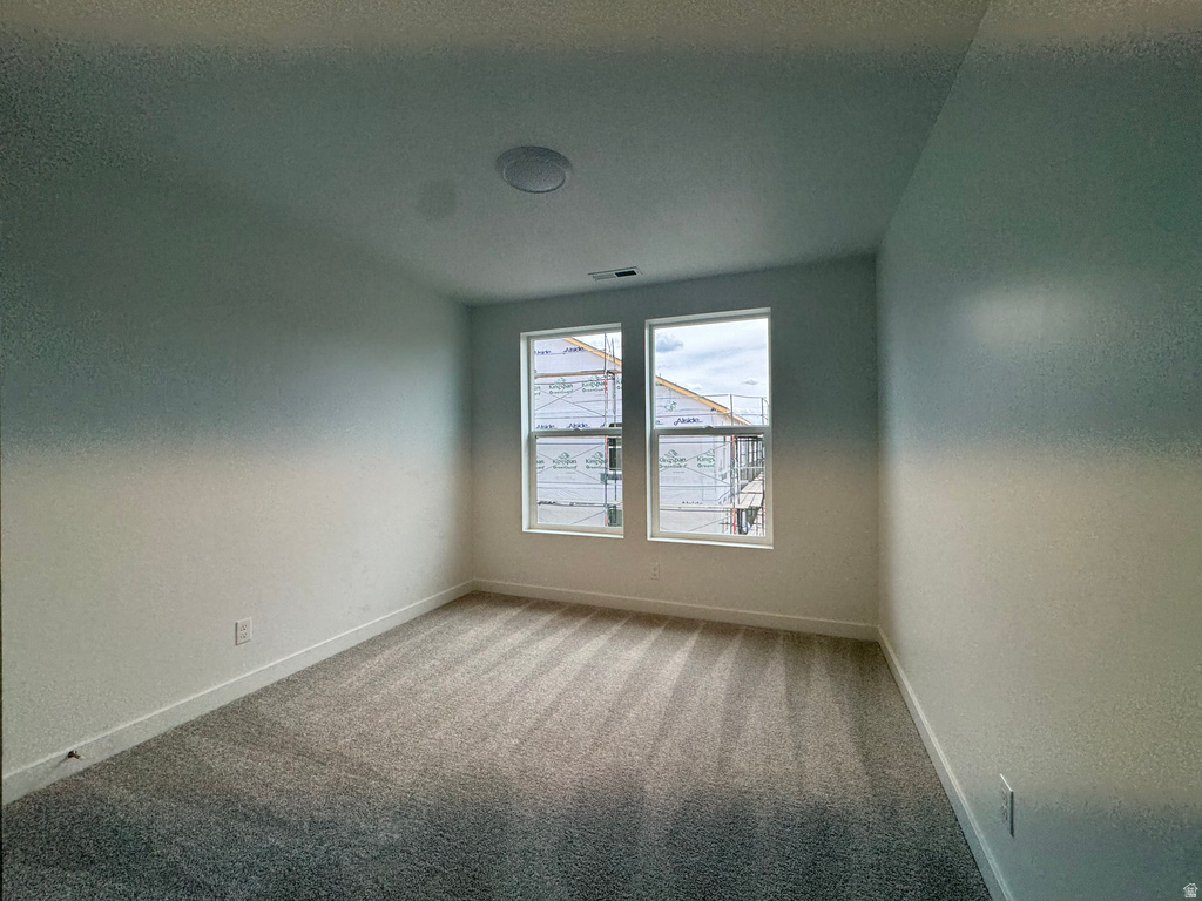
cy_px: 450
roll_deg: +0.4
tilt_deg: -0.1
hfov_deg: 102.1
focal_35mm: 14
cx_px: 601
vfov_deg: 85.7
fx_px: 486
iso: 40
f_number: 2.2
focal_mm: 2.22
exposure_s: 1/476
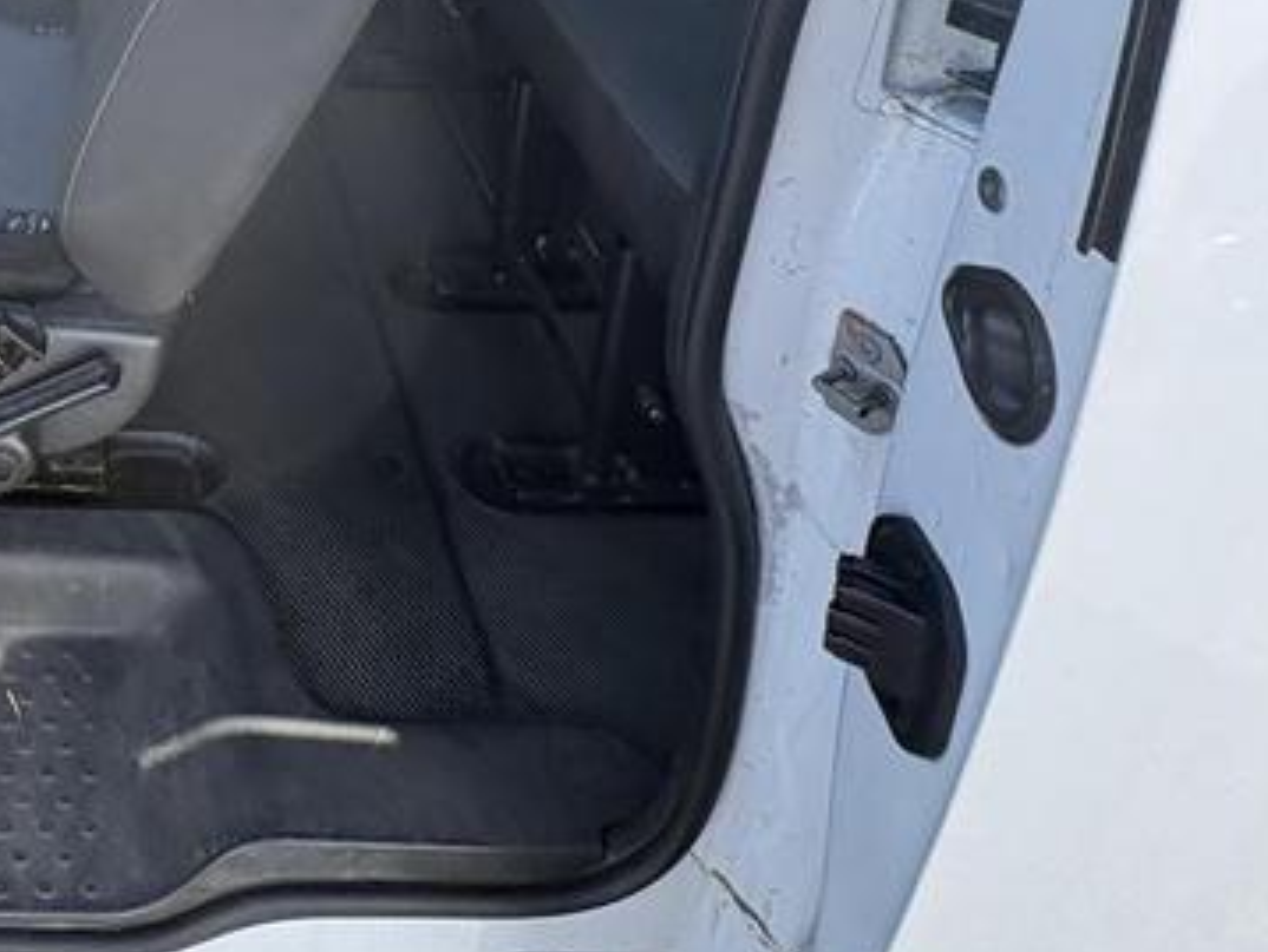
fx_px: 1283
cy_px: -191
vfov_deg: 33.2
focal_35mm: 35
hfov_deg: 45.4
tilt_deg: -16.9
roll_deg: -6.1
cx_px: 35
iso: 64
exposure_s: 1/183
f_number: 2.2
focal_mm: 2.22
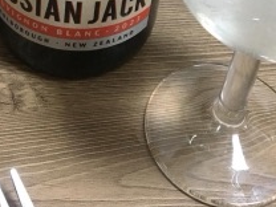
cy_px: -104
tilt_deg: -33.2
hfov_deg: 29.0
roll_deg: -7.3
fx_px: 534
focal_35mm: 67
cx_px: 143
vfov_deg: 19.2
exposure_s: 1/30
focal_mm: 4.15
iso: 160
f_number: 2.2
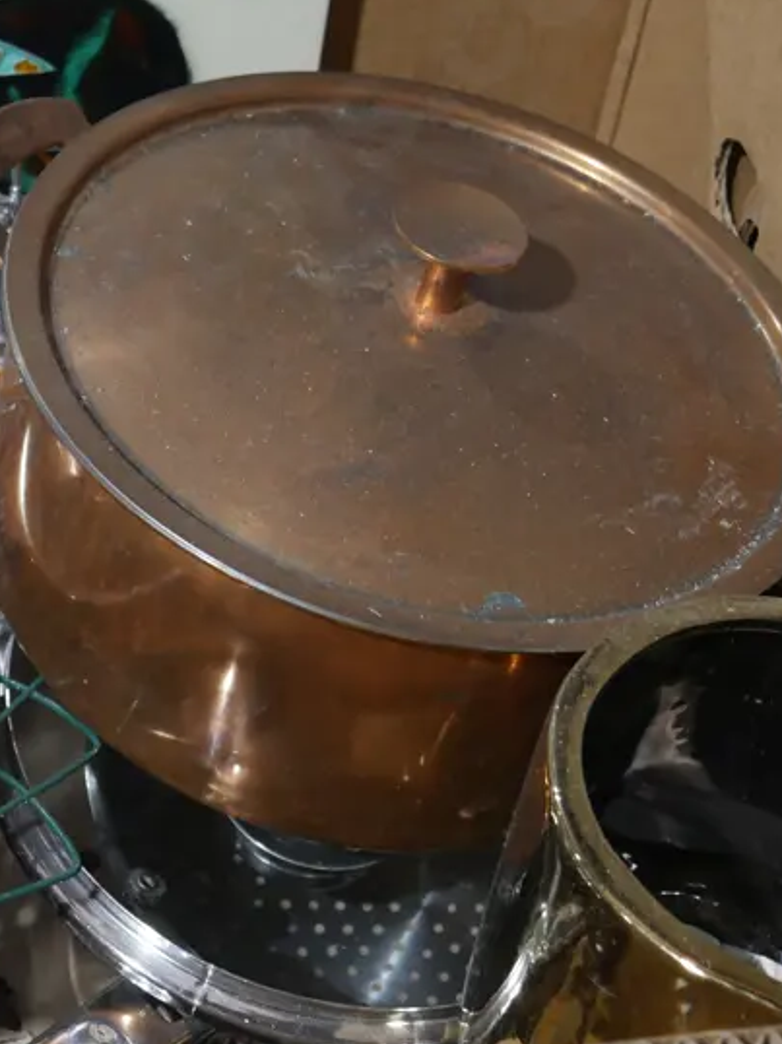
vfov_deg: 24.4
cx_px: -17
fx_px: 2412
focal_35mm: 80
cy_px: 410
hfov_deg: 17.9
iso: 800
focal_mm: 21
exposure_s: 1/60
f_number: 4.6
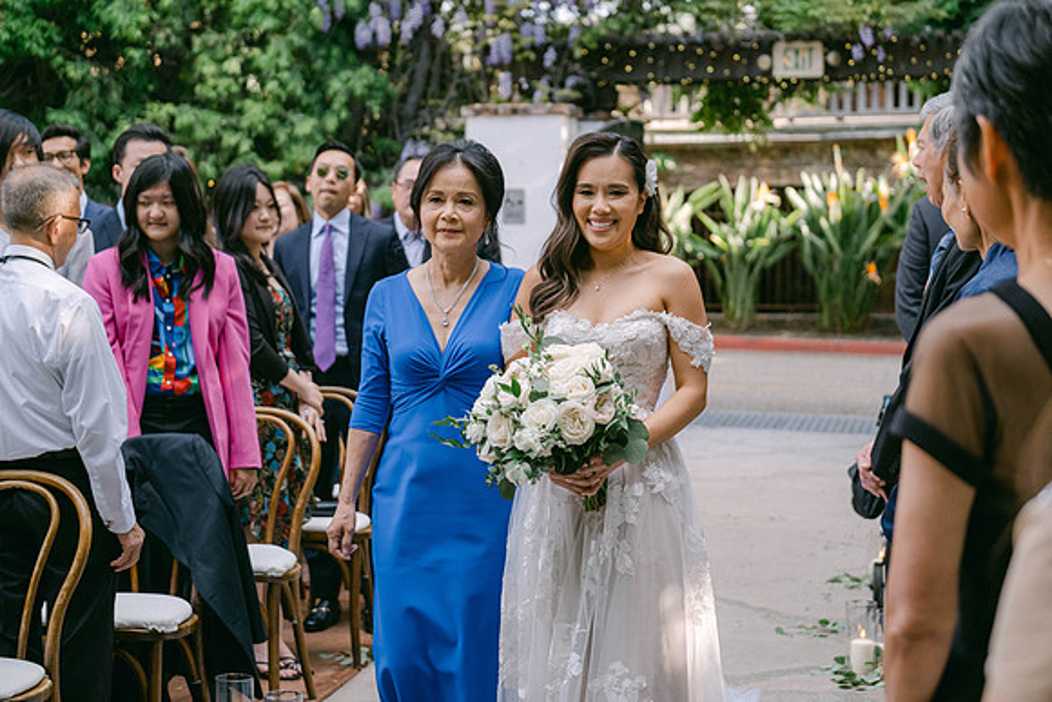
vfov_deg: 18.2
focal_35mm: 75
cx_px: 526
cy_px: 351
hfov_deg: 27.0
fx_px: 2192
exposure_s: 1/280
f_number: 2.8
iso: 320
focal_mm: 50
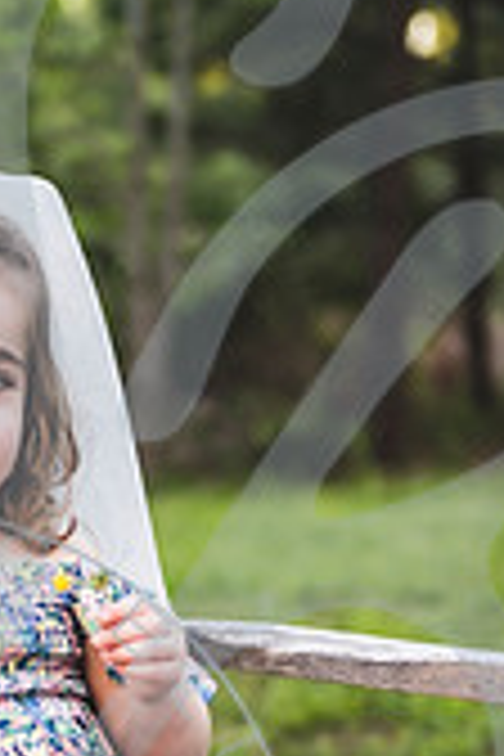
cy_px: 580
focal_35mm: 155
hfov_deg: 8.8
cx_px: 90
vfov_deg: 13.2
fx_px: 3255
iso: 100
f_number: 2.8
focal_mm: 58
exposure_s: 1/125
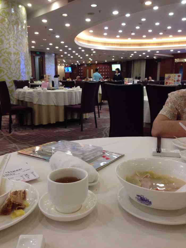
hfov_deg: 43.0
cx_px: 93
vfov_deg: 55.3
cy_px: 124
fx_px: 236
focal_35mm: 33
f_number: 2.4
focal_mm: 4.12
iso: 80
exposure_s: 1/20
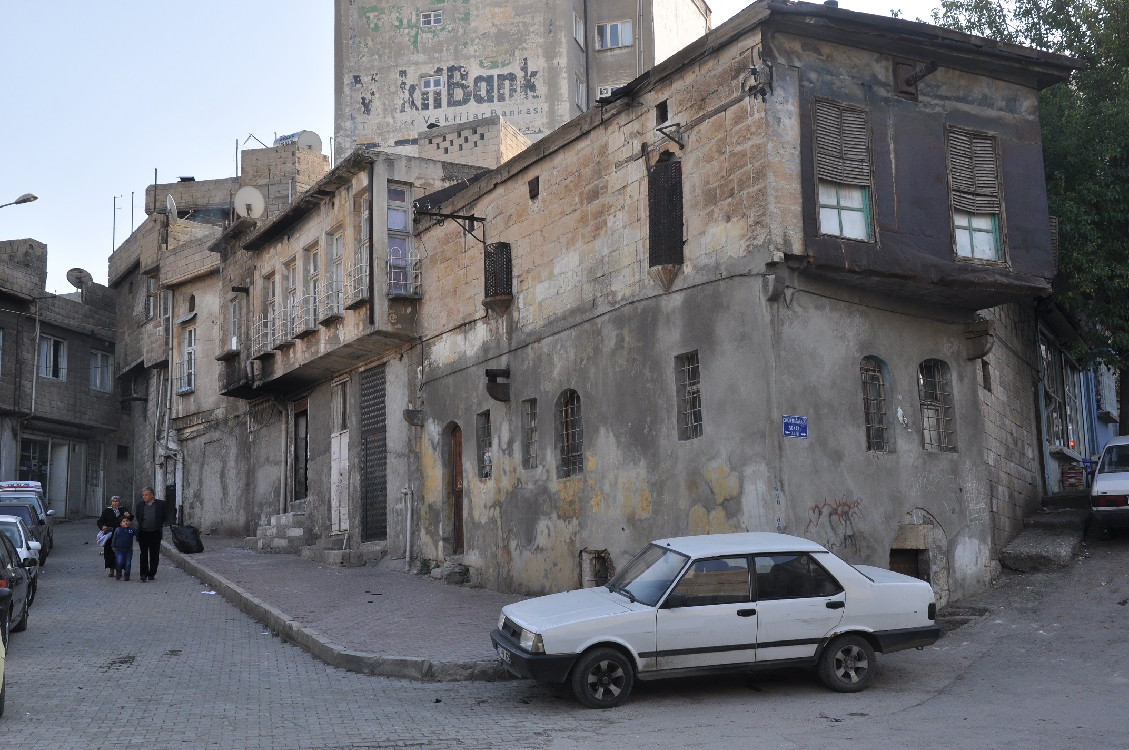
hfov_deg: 43.7
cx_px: 564
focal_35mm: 45
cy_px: 375
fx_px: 1410
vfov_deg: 29.8
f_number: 10
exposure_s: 1/160
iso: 200
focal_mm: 30
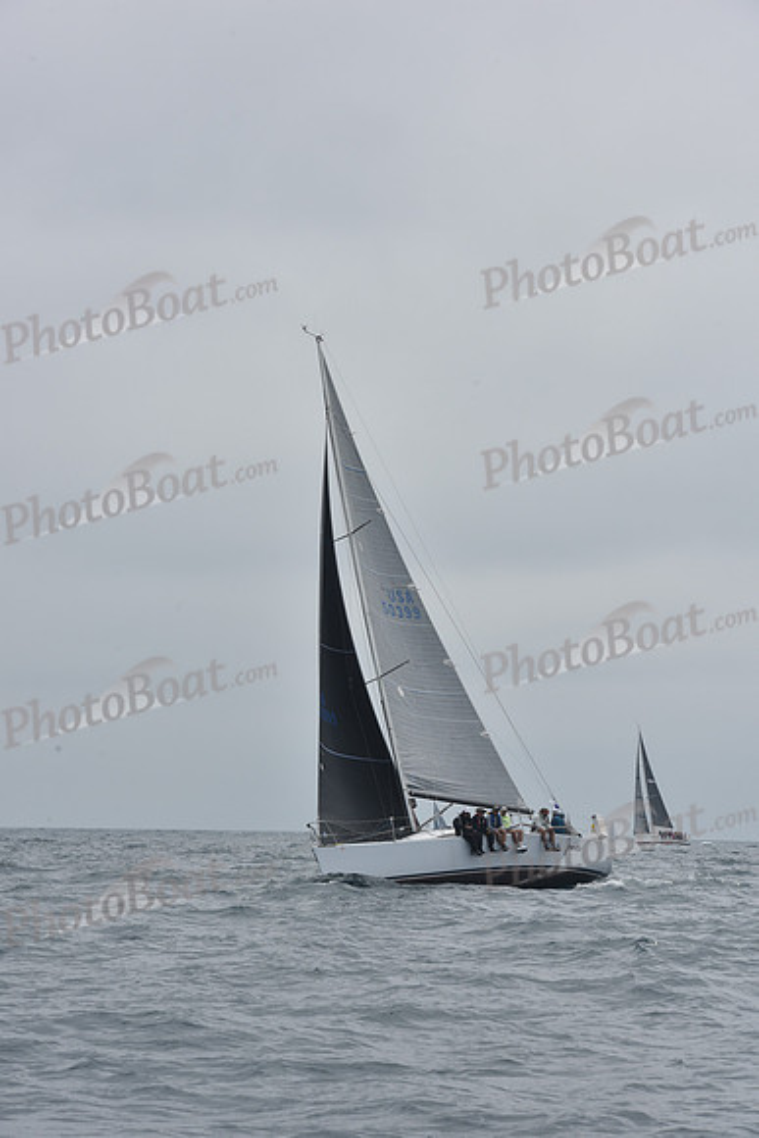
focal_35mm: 130
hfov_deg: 10.6
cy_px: 569
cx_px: 380
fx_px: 4108
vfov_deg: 15.8
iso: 250
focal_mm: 130
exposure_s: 1/800
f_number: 13
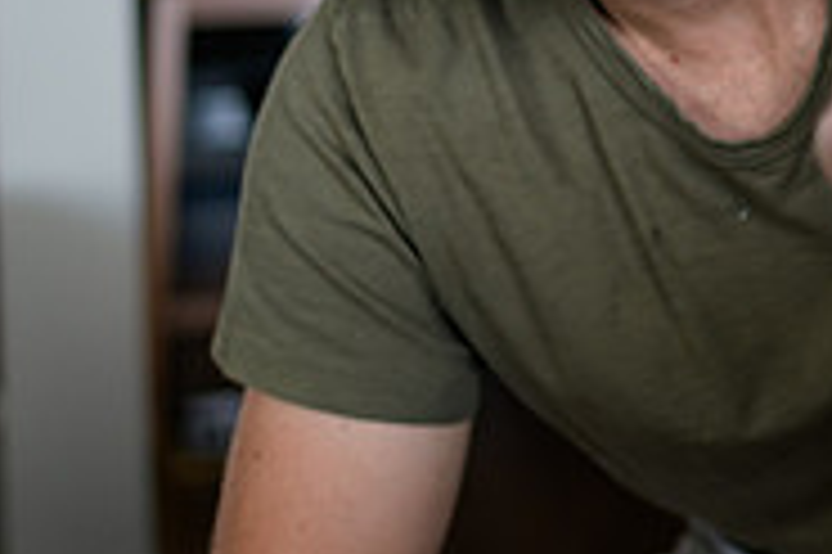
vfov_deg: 12.3
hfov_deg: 17.9
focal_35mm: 110
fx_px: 2540
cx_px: 940
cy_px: -16
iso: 200
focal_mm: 35
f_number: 2
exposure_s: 1/125
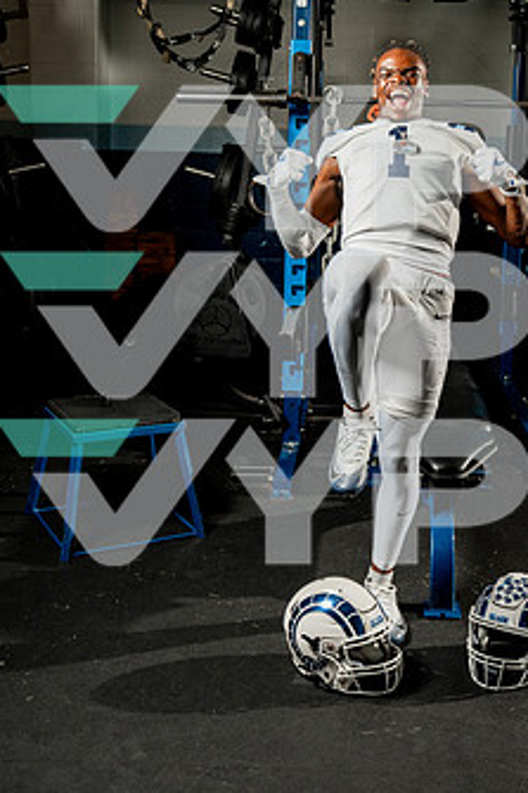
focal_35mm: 47
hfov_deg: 28.4
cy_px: 327
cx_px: 350
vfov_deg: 41.8
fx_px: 1035
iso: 640
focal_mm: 35
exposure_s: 1/200
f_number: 7.1
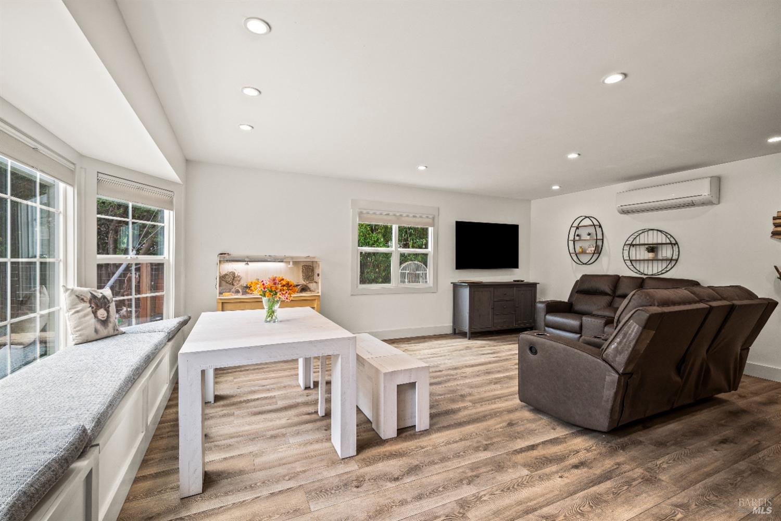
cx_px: 390
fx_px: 347
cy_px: 260
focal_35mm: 16
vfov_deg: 73.7
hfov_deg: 96.7
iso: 200
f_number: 8
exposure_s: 1/5
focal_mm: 16
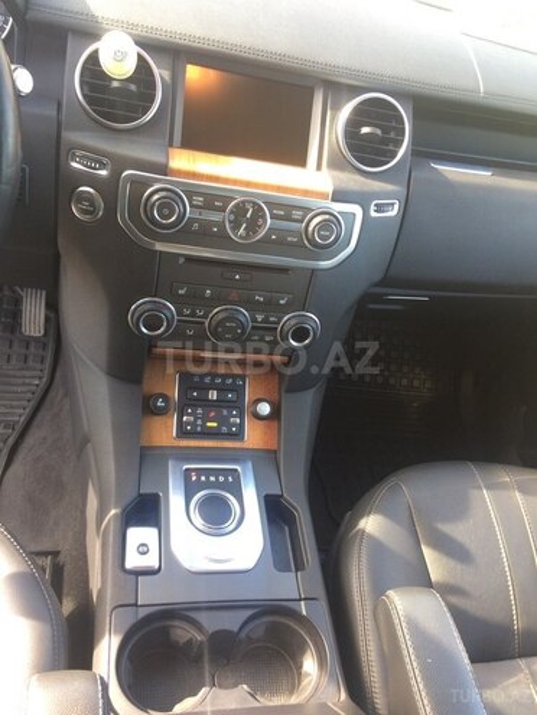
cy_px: 358
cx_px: 268
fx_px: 600
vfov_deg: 61.7
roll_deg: -17.1
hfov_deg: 48.2
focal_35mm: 29
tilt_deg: -44.1
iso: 50
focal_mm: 4.15
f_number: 2.2
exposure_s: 1/33
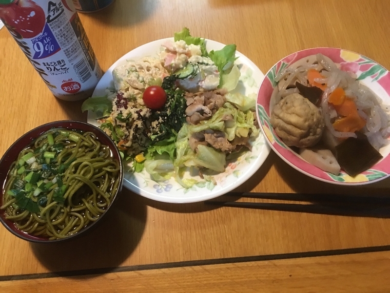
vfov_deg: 48.2
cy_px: 146
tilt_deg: -65.7
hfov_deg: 61.7
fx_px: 327
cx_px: 195
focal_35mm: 29
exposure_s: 1/15
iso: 100
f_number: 2.2
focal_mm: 4.15
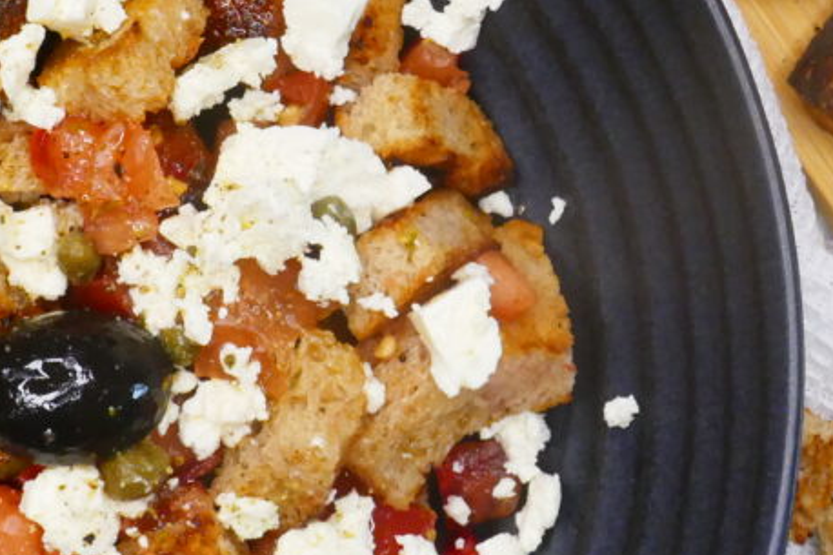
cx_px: 389
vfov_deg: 14.1
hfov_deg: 21.0
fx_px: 2244
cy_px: 187
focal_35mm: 97
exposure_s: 1/30
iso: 1600
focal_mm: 13.4
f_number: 8
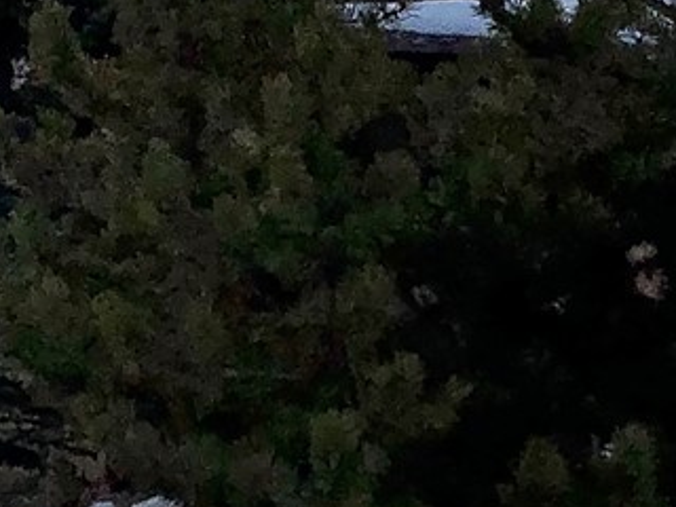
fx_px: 5077
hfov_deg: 7.4
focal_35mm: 260
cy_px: -599
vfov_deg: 5.6
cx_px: -559
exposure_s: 1/120
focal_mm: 6
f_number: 2.4
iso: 25
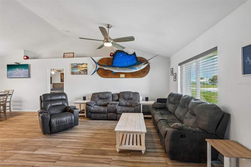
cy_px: 84
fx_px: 112
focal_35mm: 16
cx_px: 126
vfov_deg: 73.7
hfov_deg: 96.7
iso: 400
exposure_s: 1/6
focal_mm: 16
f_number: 8
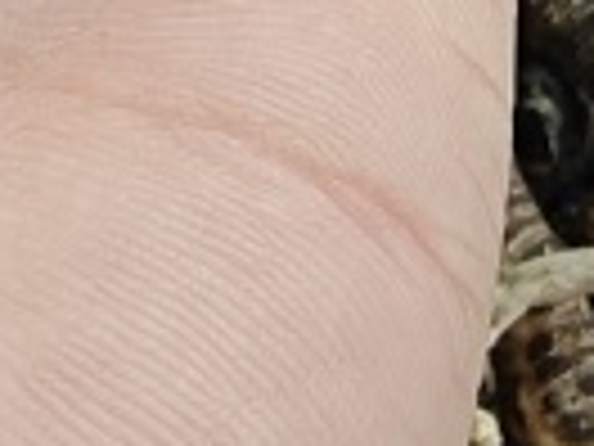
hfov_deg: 11.7
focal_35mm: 158
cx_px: -405
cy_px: -419
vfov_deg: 8.9
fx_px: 2711
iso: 268
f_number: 2
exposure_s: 1/33.3
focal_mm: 2.32
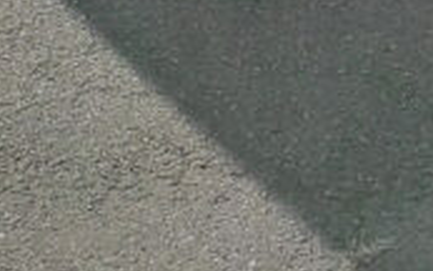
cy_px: -933
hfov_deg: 13.2
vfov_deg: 6.3
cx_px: 415
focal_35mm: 157
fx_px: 1852
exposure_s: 1/4263
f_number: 1.89
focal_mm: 5.43
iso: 100
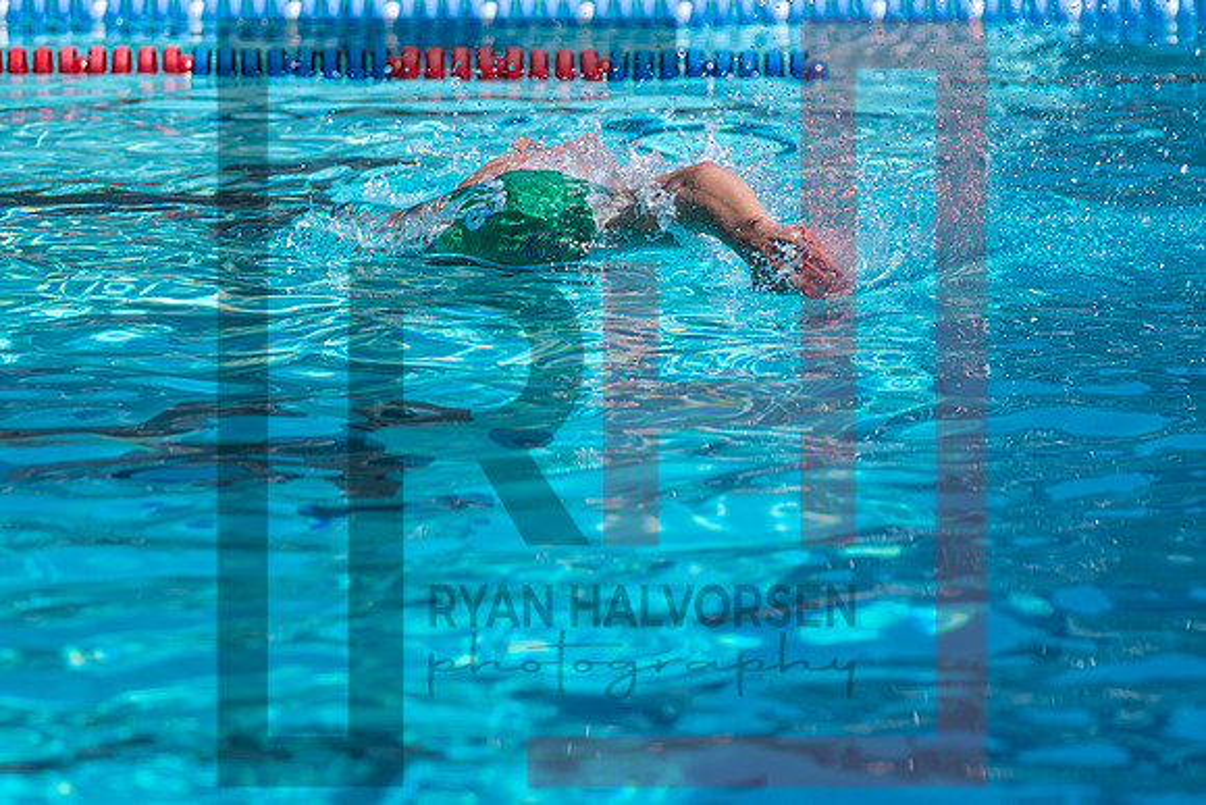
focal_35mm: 431
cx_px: 444
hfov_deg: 4.8
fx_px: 14443
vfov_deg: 3.2
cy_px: 246
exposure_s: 1/4000
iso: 100
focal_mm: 200
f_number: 3.2
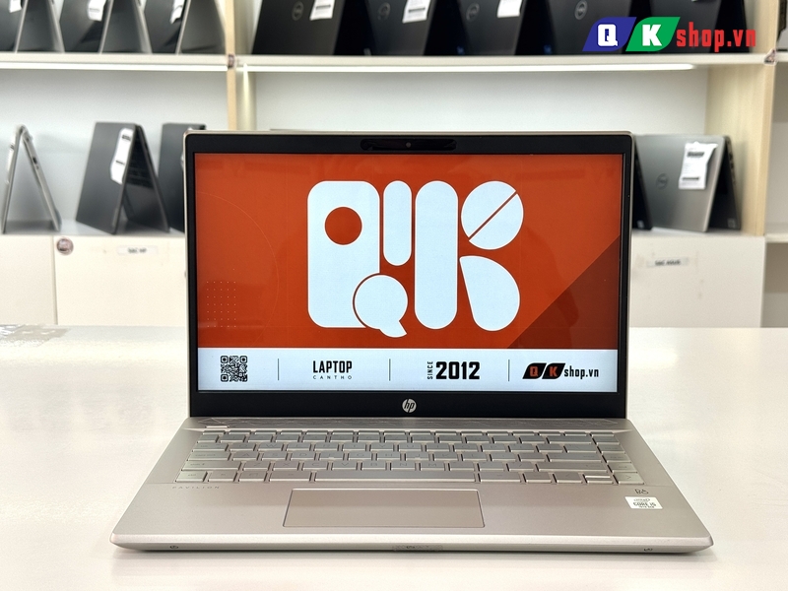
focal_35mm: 48
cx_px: 394
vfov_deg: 30.3
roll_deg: +0.9
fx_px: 1093
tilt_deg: -9.2
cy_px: 296
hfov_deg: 39.7
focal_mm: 6.76
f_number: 1.78
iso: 64
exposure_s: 1/174
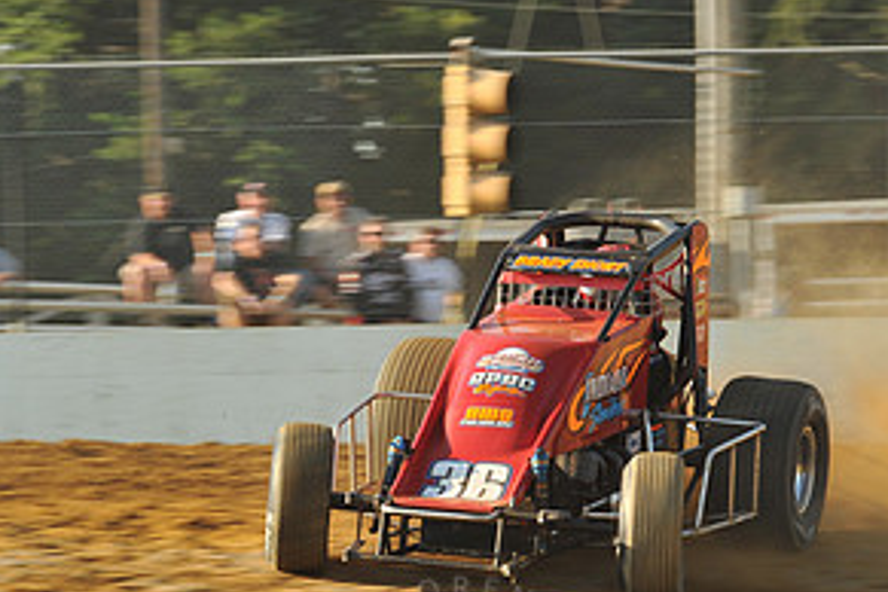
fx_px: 9570
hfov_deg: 5.3
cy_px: 479
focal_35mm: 388
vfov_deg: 3.5
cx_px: 461
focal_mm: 195
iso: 400
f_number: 9
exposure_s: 1/320
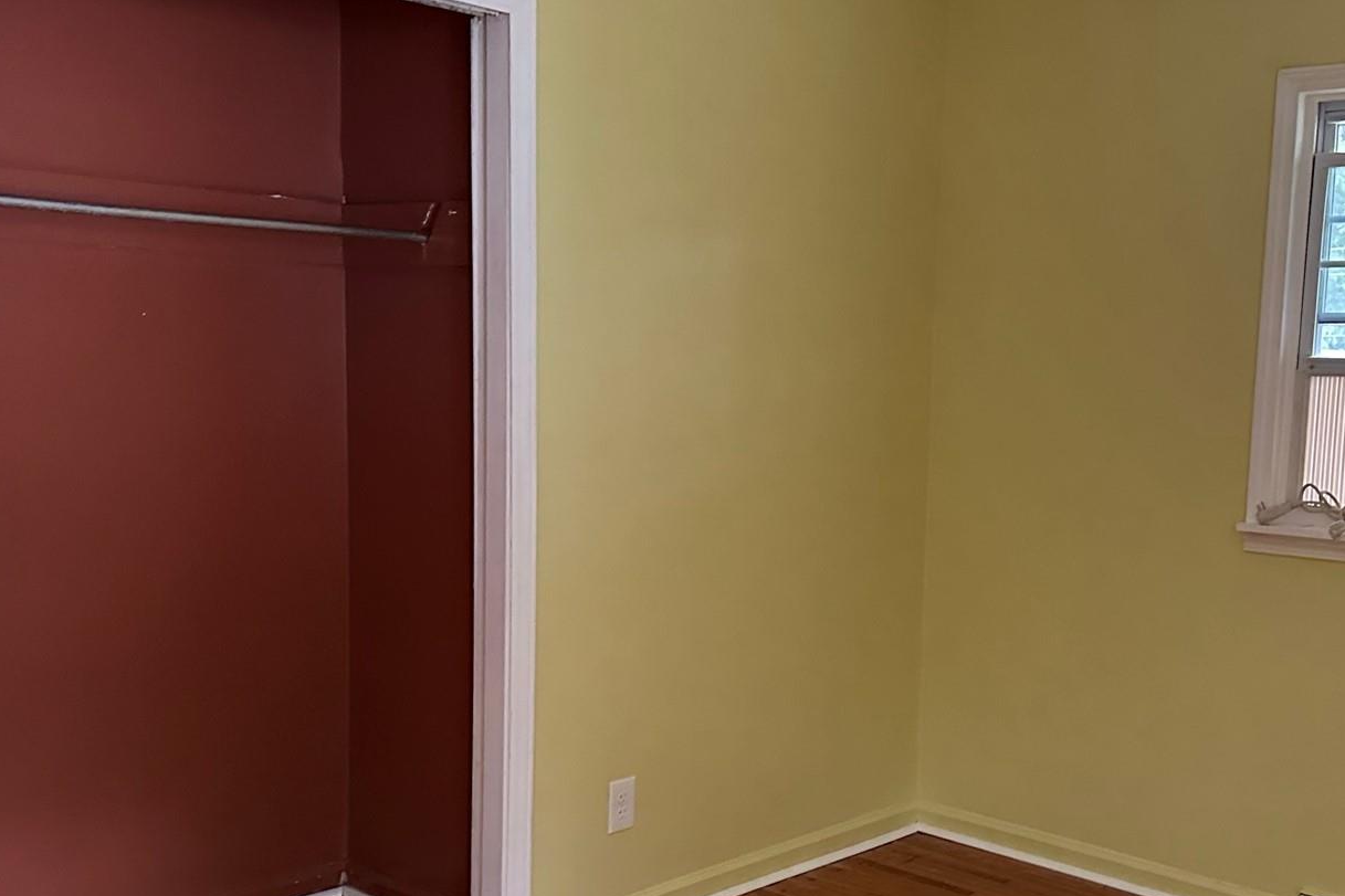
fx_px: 1569
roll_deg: -1.1
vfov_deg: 31.8
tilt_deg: -3.8
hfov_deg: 45.8
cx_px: 872
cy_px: 547
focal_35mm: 42
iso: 800
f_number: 1.78
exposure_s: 1/60
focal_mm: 6.86
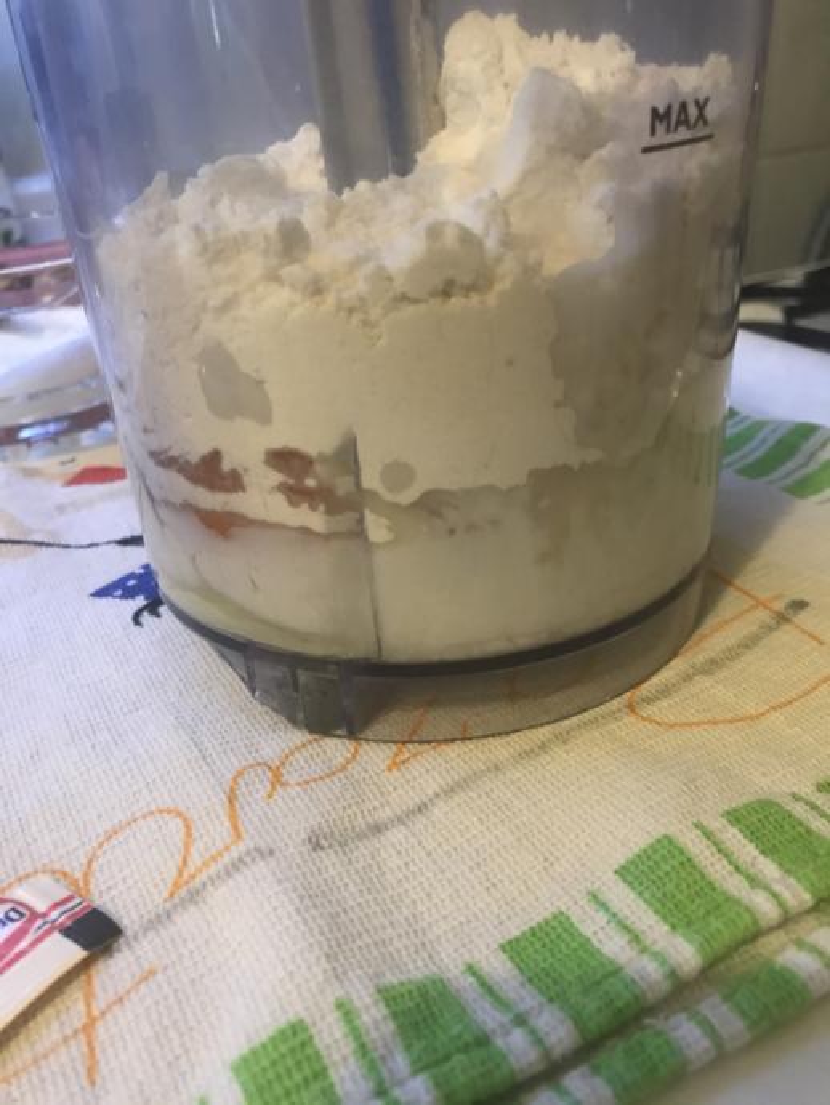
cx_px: 415
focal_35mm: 28
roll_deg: +5.3
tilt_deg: -27.1
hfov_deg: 49.8
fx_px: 895
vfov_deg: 63.4
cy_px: 552
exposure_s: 1/13
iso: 100
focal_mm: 3.99
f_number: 1.8
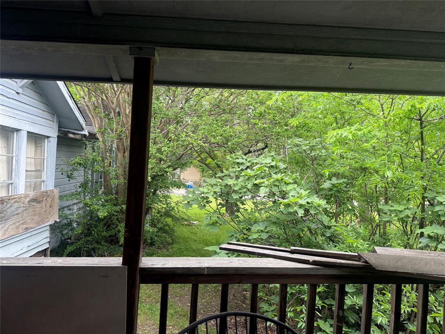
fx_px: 309
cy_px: 167
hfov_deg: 71.6
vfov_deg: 56.8
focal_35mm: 24
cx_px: 222
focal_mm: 6.76
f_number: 1.78
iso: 160
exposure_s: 1/231
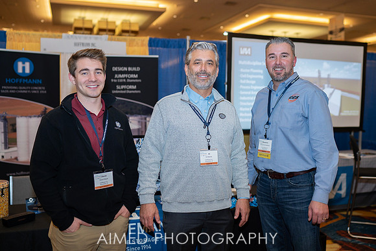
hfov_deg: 52.0
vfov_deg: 36.1
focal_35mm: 37
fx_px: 385
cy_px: 130
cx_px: 196
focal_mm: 35
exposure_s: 1/125
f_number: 2
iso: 160
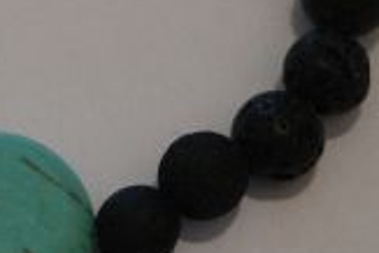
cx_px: 16
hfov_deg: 7.2
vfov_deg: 4.8
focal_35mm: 283
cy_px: -67
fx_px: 2982
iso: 3200
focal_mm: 50
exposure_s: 1/60
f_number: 5.6
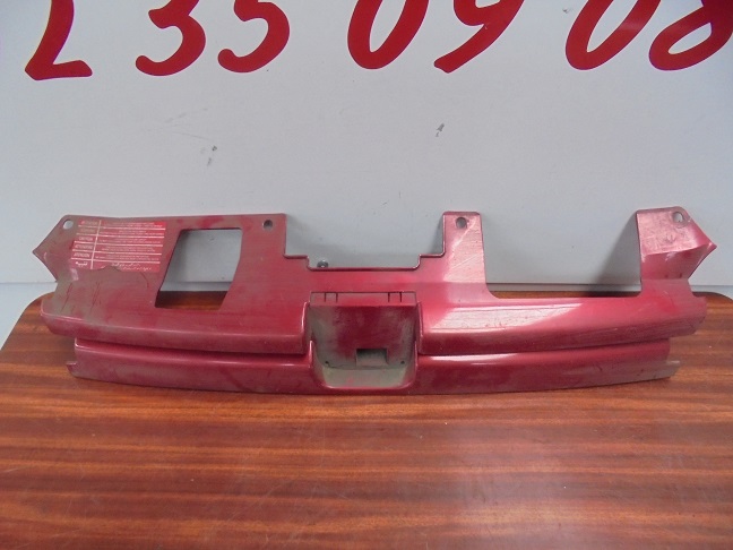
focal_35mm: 26
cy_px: 275
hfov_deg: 67.3
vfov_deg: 53.1
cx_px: 366
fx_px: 551
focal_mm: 4.6
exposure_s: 1/30
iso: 400
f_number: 3.5
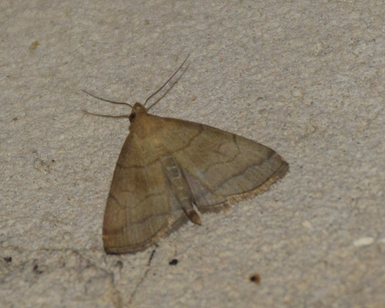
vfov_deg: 6.5
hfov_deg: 8.2
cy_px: 154
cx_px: 185
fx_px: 2700
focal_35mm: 237
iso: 320
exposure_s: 1/60
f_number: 5.6
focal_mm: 140
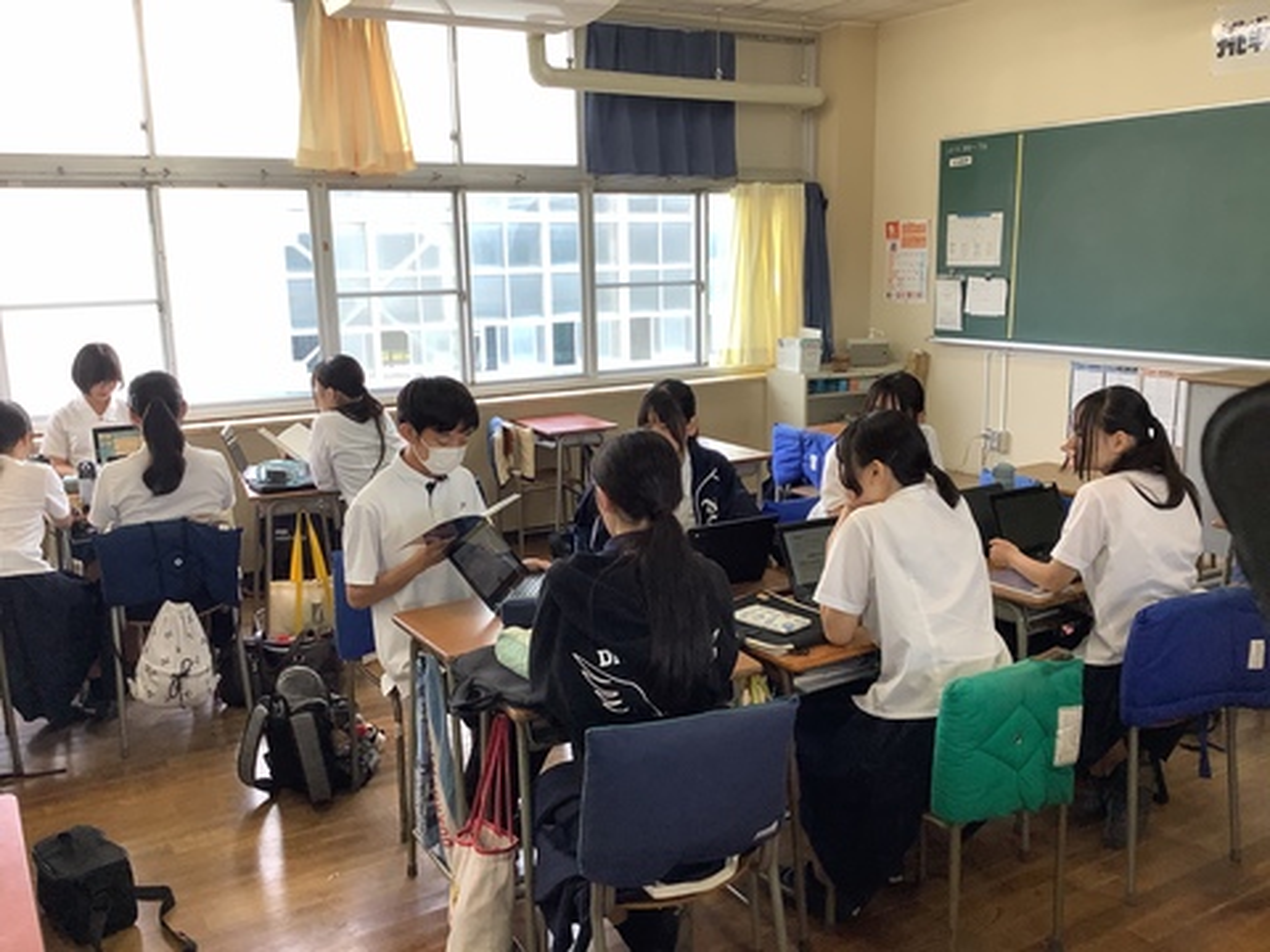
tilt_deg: -11.6
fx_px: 1137
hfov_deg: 58.4
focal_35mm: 31
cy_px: 476
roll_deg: +1.5
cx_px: 635
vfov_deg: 45.4
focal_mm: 3.3
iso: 80
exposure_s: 1/120
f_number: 2.4
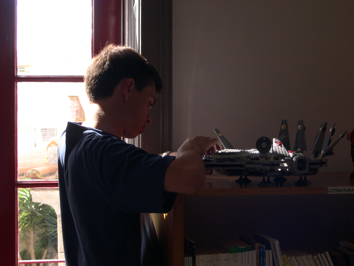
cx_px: 177
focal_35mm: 77
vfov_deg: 19.1
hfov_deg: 25.3
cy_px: 133
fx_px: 787
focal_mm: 16.3
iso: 100
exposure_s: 1/61.6
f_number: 4
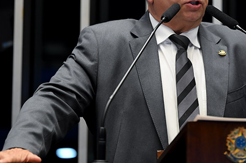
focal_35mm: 175
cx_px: 201
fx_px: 1194
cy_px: 23
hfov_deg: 11.7
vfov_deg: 7.8
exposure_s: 1/100
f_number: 2.8
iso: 1600
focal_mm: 90
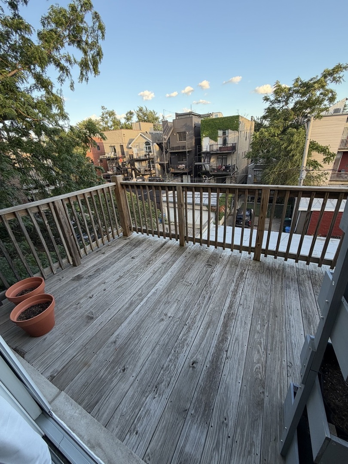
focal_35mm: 14
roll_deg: +3.6
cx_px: 174
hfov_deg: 85.7
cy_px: 232
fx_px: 188
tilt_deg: -23.3
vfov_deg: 102.1
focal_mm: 2.22
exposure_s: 1/157
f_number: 2.2
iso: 40
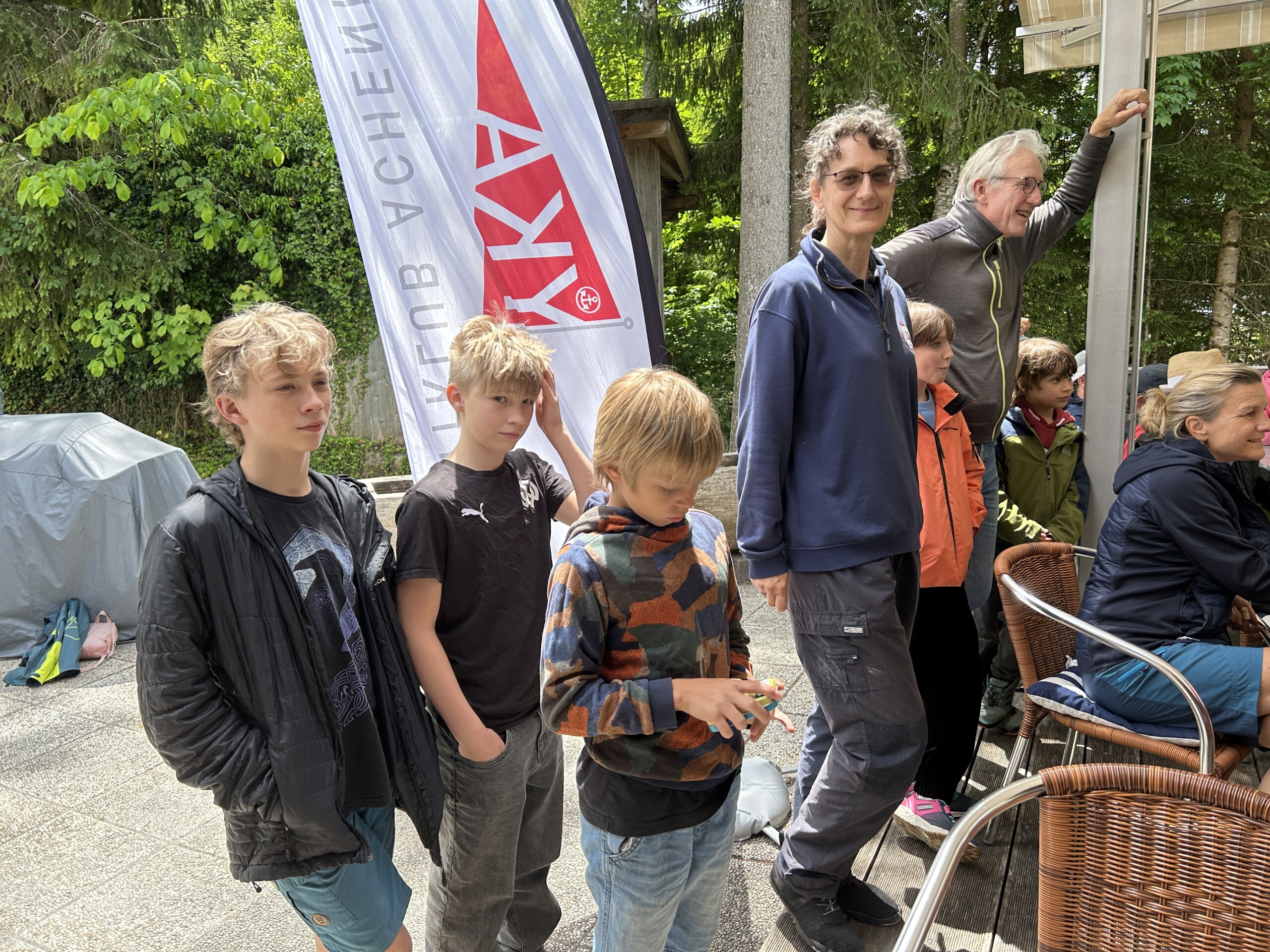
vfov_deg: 53.1
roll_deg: +0.6
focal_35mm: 26
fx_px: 954
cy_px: 476
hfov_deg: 67.3
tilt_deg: -9.6
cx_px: 635
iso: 50
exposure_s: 1/733
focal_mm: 5.7
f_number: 1.5
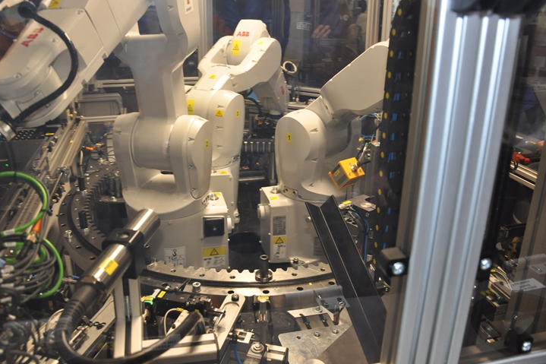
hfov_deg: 61.9
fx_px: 455
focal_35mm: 30
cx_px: 255
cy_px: 165
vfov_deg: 43.5
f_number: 3.5
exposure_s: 1/60
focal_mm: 18
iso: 800
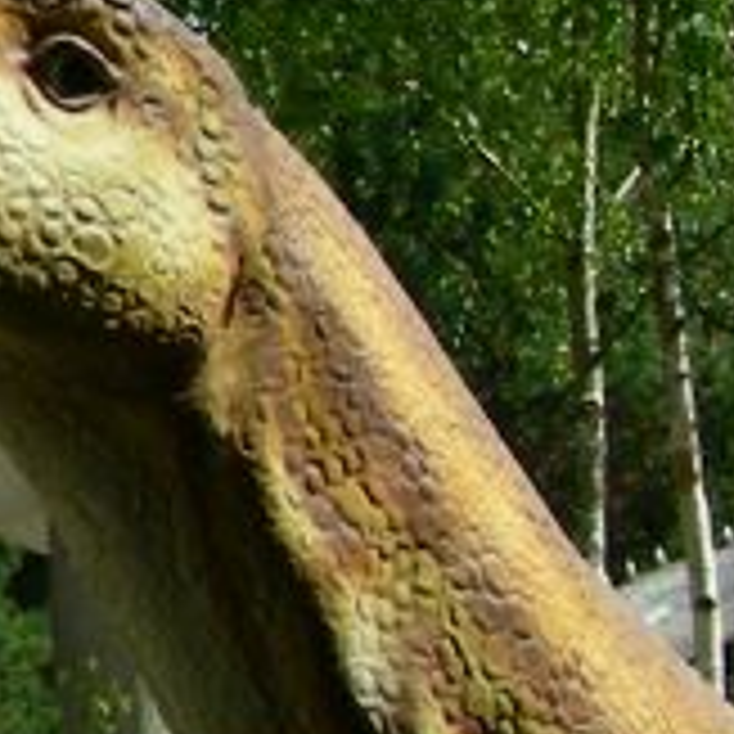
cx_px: -1153
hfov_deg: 8.4
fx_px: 4462
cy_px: -295
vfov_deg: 9.2
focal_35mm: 186
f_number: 4
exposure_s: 1/512
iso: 50
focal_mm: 6.3
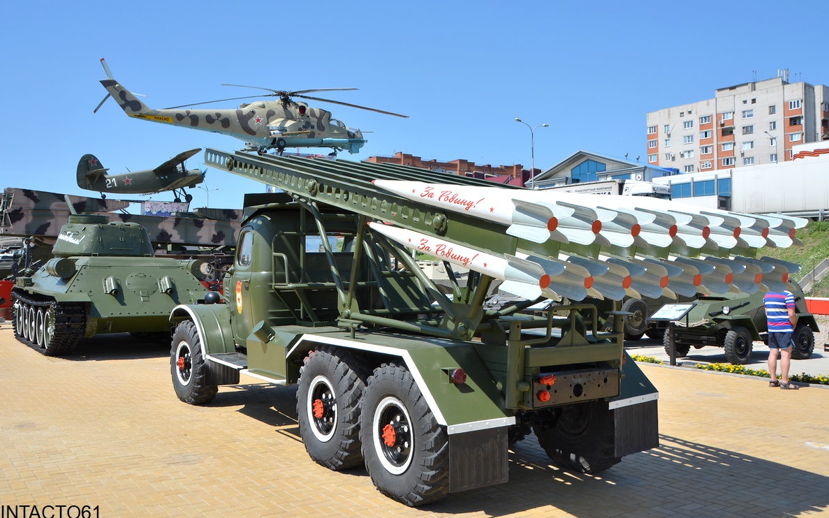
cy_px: 245
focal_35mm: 34
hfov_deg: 56.7
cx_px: 418
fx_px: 768
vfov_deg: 37.3
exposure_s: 1/320
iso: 100
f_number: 9
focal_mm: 22
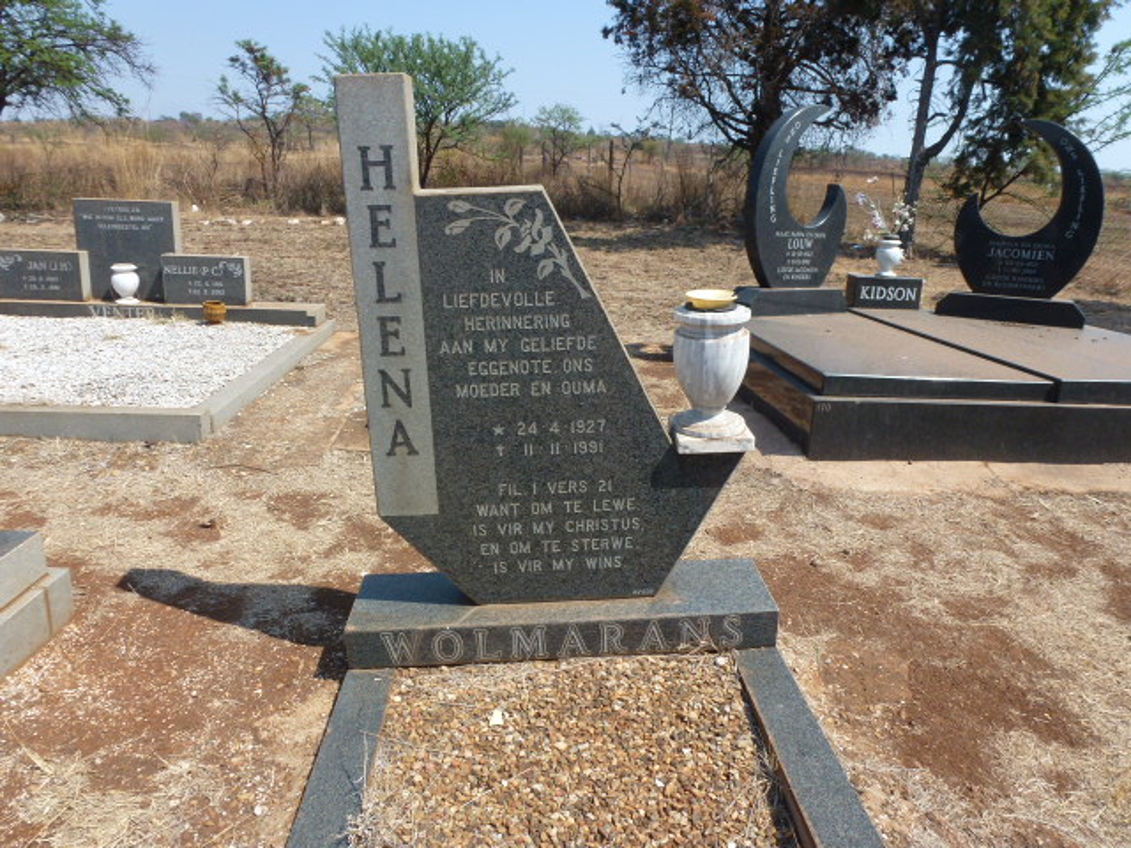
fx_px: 784
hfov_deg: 71.6
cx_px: 566
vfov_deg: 56.8
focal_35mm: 24
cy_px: 424
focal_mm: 4.3
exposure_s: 1/500
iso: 100
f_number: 4
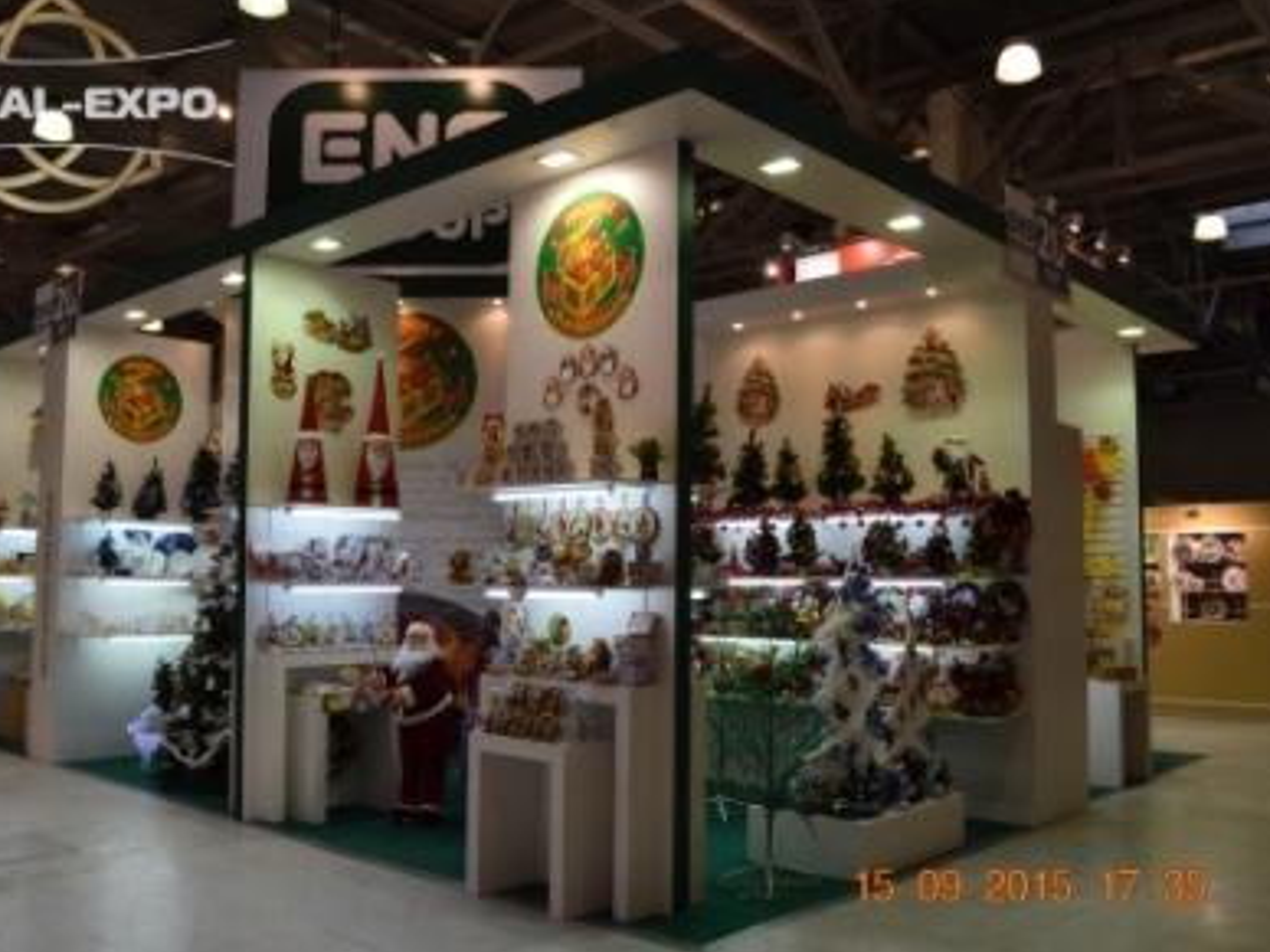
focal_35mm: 30
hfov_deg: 59.9
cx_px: 612
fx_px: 1101
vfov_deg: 46.8
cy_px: 473
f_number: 5.6
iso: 400
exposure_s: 1/125
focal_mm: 18
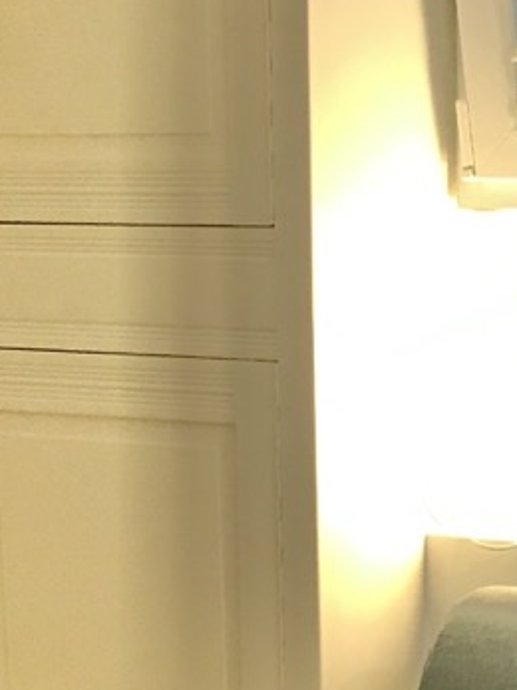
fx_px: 2570
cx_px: 527
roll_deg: -0.1
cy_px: 863
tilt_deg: -12.6
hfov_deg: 11.4
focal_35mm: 129
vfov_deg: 14.7
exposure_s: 1/17
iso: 40
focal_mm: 3.99
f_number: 1.8
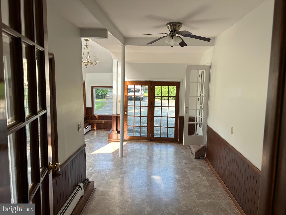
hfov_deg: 67.3
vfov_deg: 53.1
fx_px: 215
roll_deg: -0.3
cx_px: 143
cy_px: 108
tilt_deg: -7.4
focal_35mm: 26
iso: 40
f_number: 1.5
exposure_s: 1/131
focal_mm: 5.7
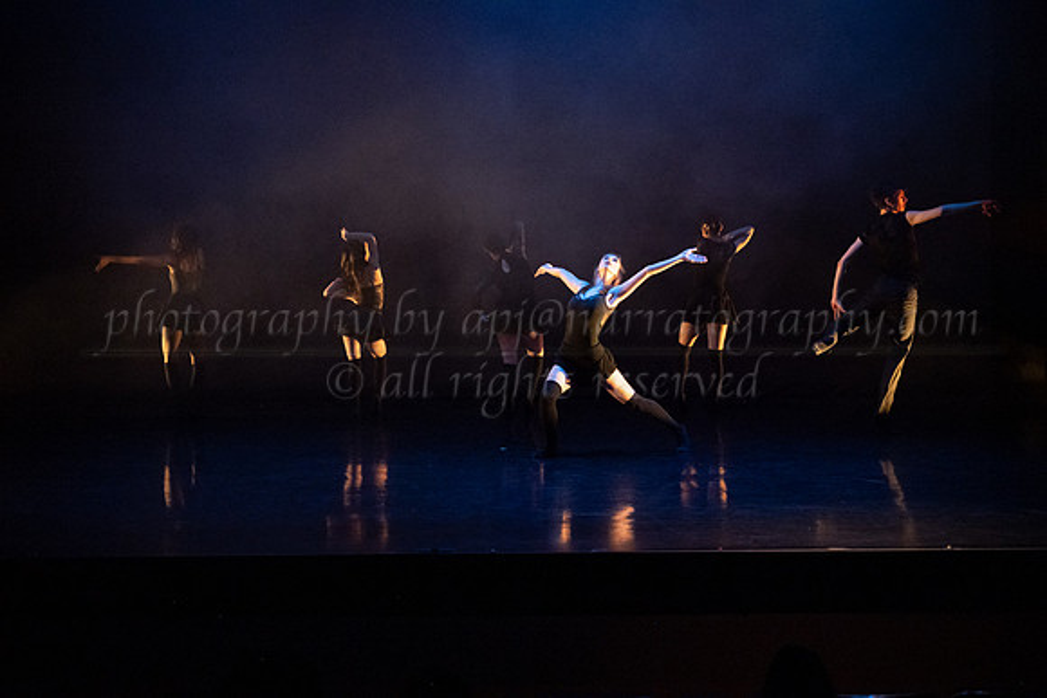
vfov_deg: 18.2
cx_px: 524
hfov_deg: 27.0
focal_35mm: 75
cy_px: 349
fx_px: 2182
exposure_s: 1/320
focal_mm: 75
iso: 4000
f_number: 2.8
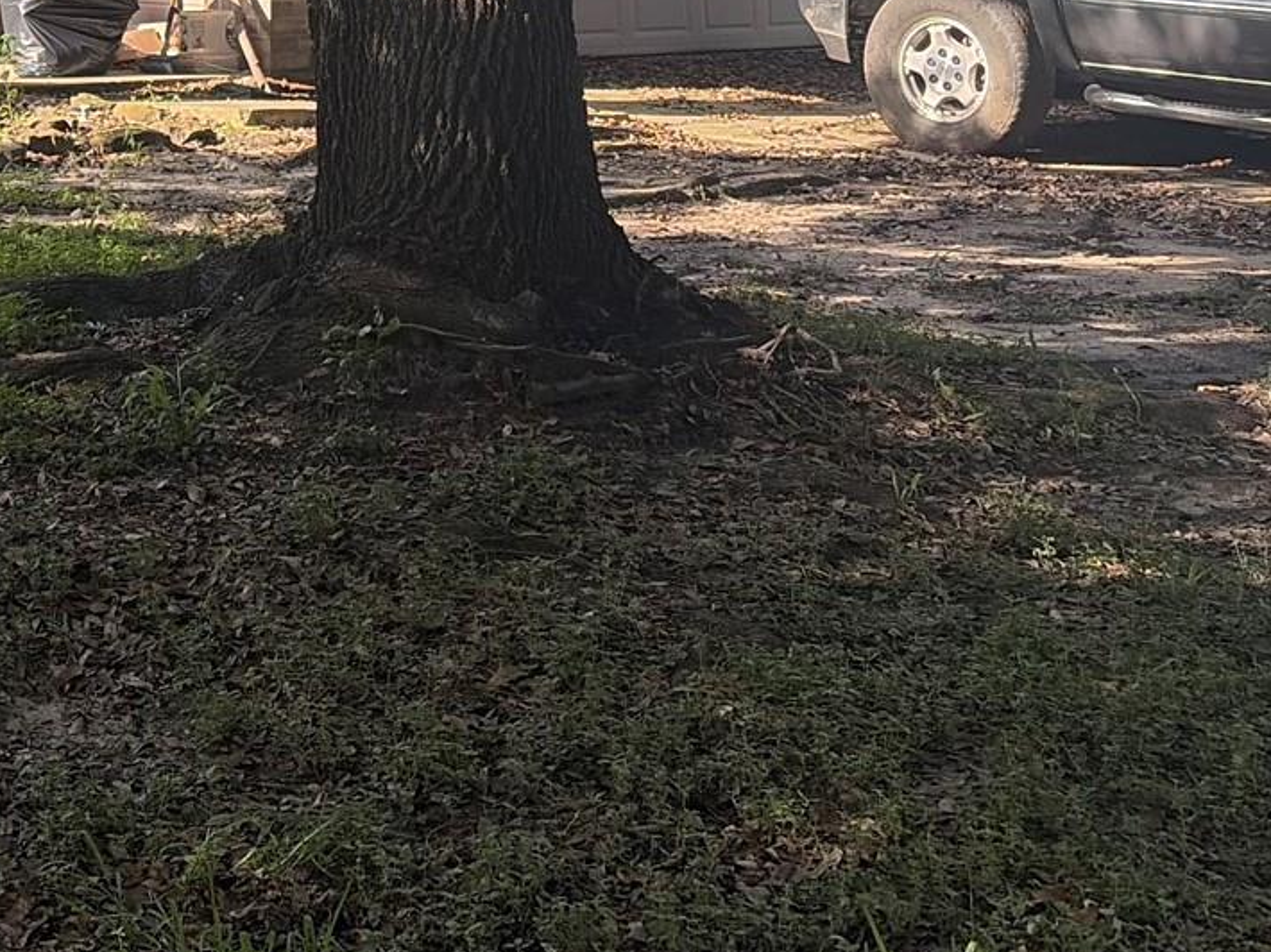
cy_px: -252
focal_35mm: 75
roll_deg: -0.2
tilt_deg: +3.2
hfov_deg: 23.9
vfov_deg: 18.4
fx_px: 2753
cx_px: -217
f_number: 1.6
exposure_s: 1/430
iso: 64
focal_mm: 5.96
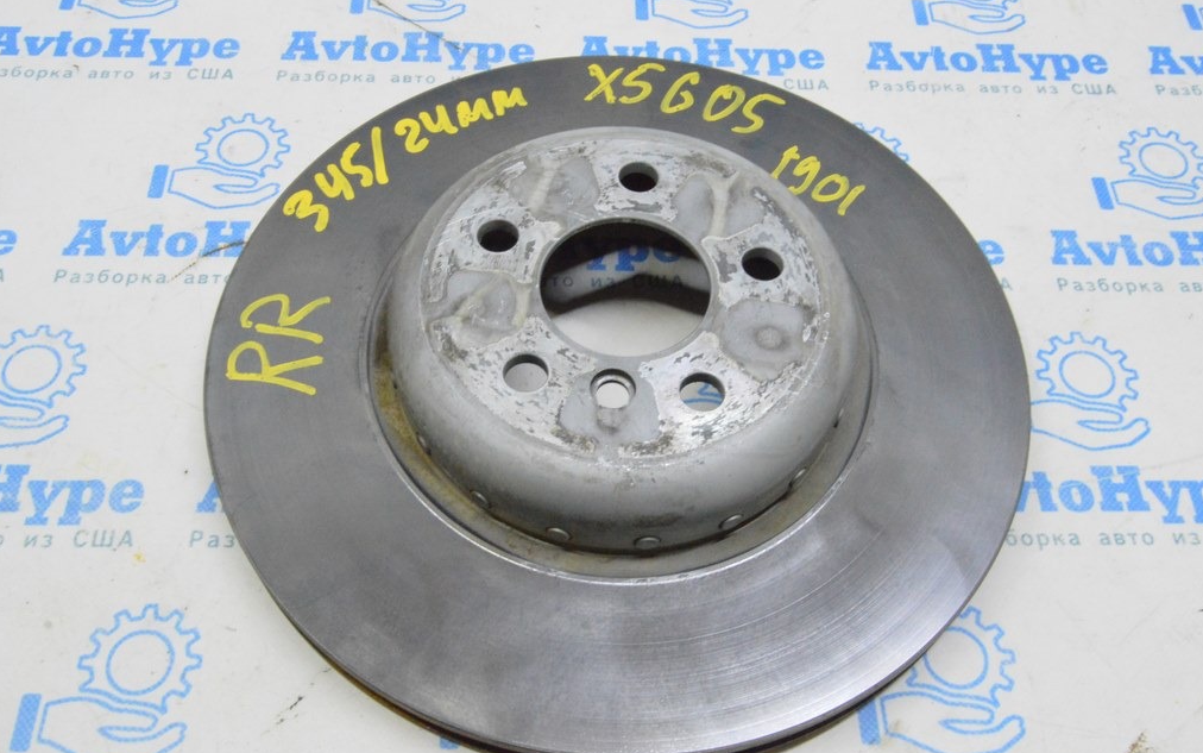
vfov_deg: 37.3
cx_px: 603
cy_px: 374
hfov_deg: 56.7
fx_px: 1115
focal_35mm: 34
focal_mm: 22
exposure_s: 1/20
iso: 6400
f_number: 20
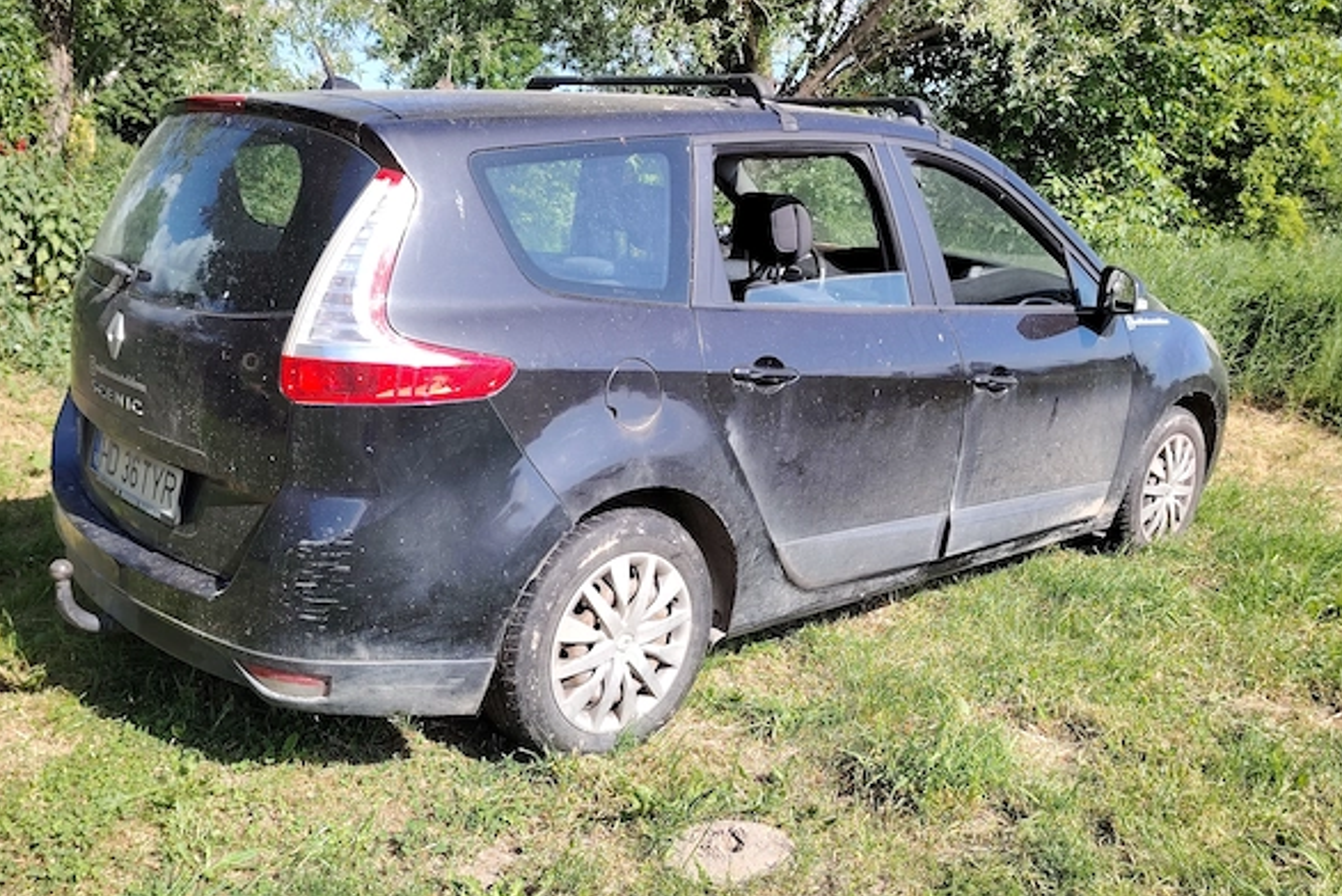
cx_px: 662
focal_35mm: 33
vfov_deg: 40.0
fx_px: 1230
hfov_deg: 57.2
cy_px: 424
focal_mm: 5.25
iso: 100
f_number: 1.75
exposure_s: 1/388
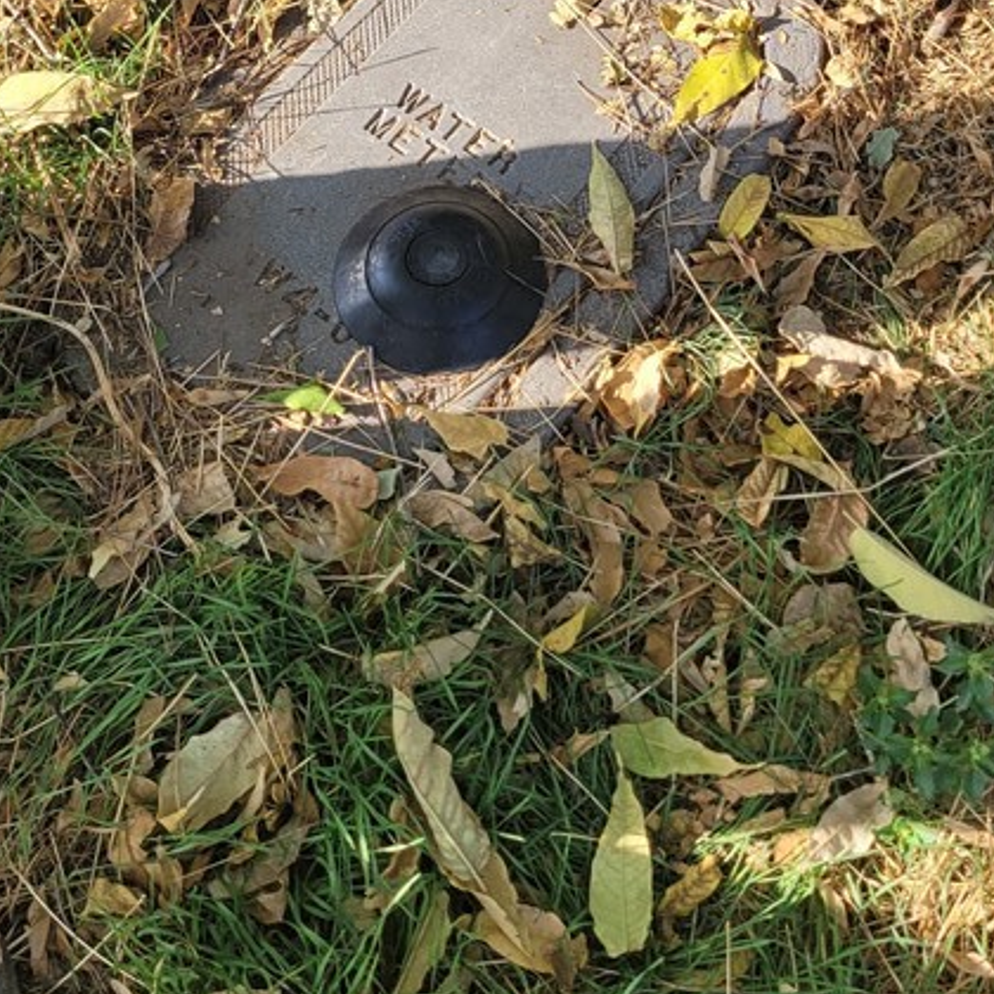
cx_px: 497
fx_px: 1819
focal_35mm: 56
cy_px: 17
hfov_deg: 30.6
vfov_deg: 28.8
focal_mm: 5.4
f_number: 1.8
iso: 40
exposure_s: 1/866
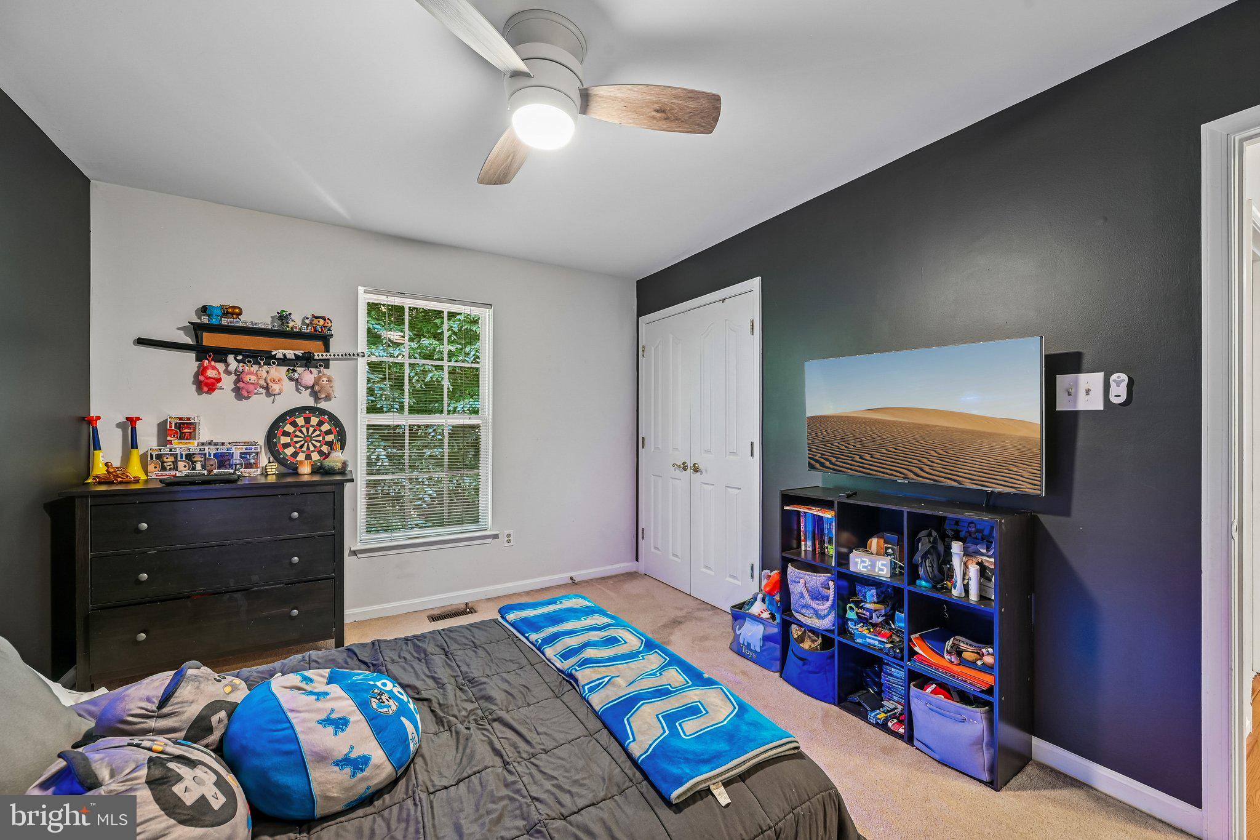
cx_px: 630
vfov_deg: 81.2
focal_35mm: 14
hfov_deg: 104.3
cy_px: 420
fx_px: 490
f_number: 8
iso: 400
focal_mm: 14
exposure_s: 1/2
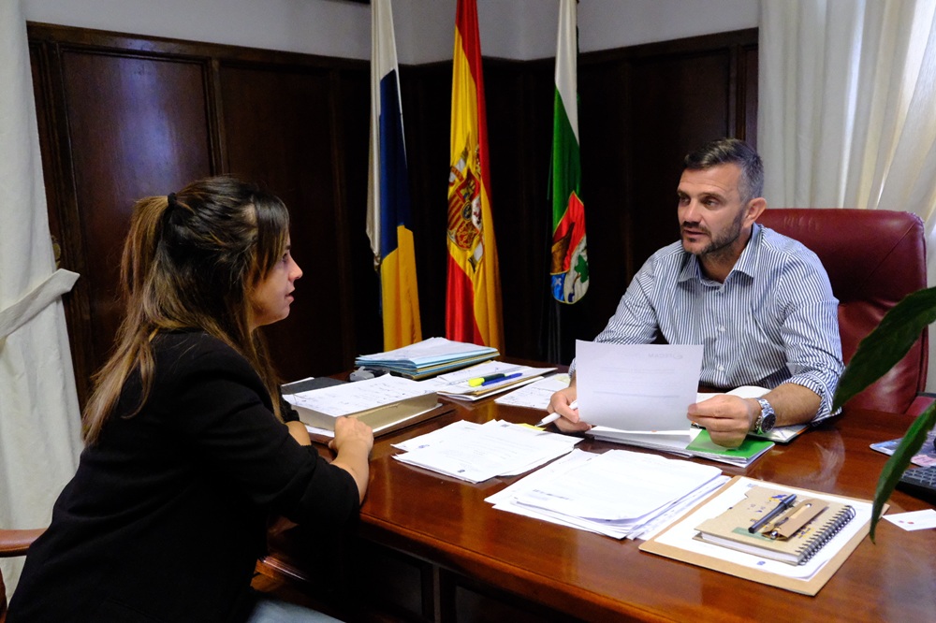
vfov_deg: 42.3
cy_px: 312
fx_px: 806
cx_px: 468
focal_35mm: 31
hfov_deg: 60.3
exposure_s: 1/1250
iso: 12800
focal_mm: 20.5
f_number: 3.2
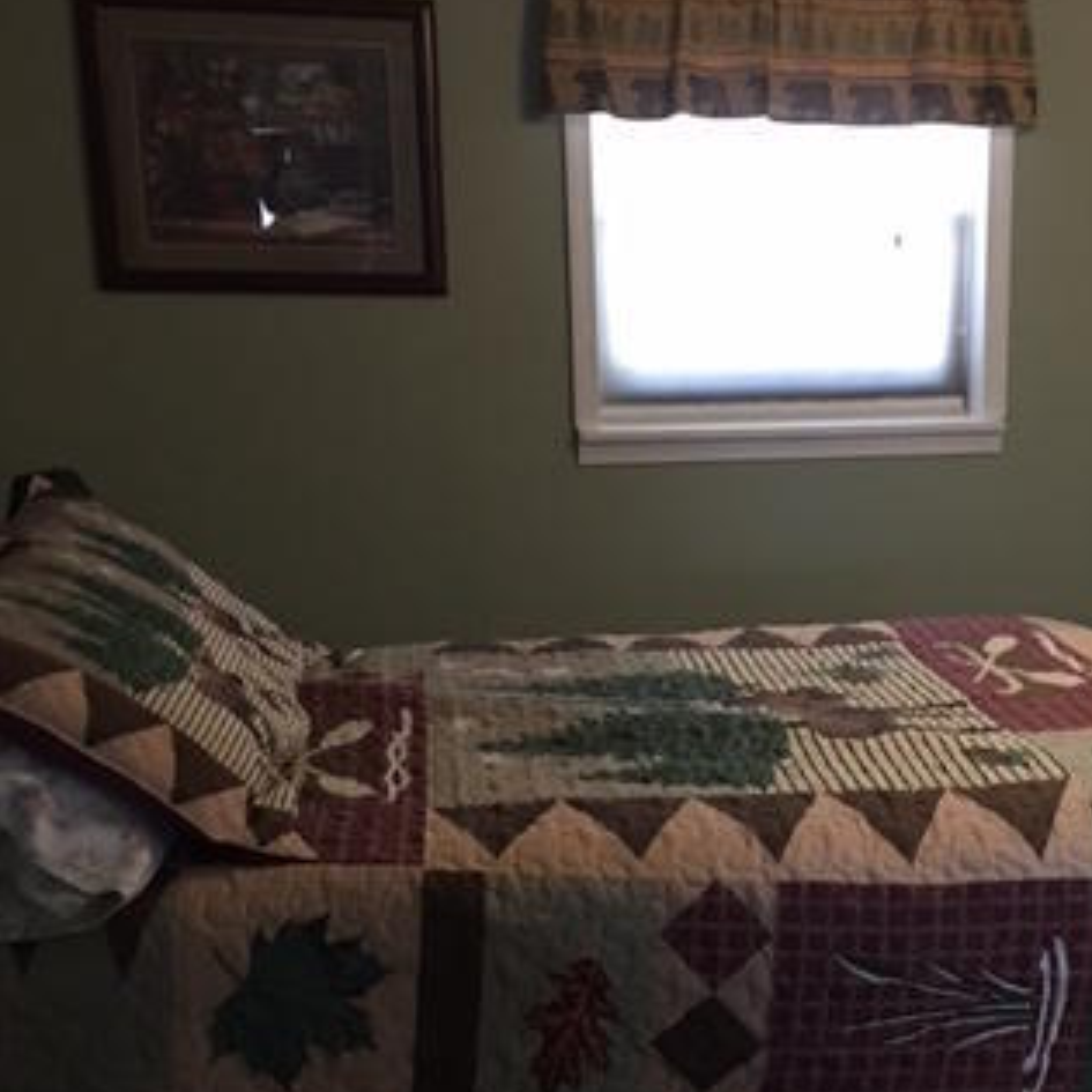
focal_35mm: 52
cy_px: 752
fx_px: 1856
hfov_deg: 32.1
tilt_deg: -15.6
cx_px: 829
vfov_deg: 32.4
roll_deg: -0.7
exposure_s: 1/4
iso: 80
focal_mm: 4.15
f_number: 2.2
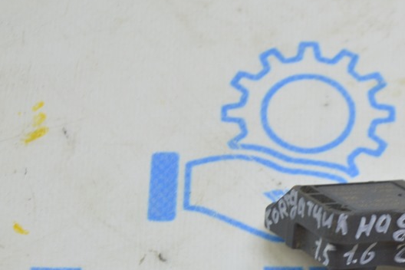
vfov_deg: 8.6
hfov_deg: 12.7
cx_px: 380
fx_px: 1800
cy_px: 226
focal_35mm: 160
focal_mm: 55
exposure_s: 1/20
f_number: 5.6
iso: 400
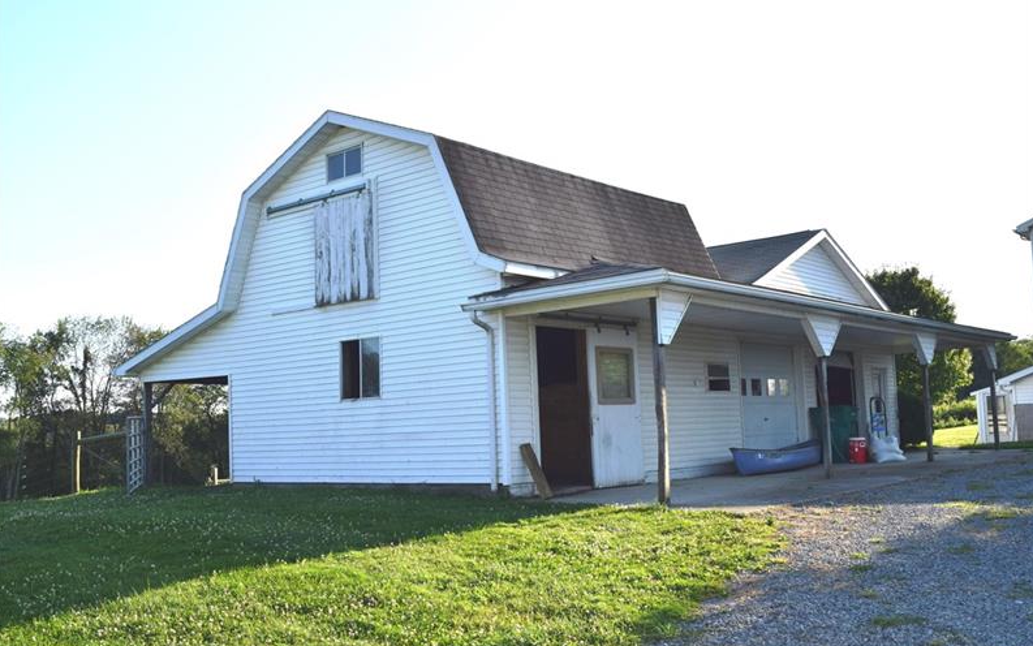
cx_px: 516
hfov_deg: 52.7
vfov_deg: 34.5
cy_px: 316
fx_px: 1042
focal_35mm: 37
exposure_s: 1/200
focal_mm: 24
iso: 100
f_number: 9
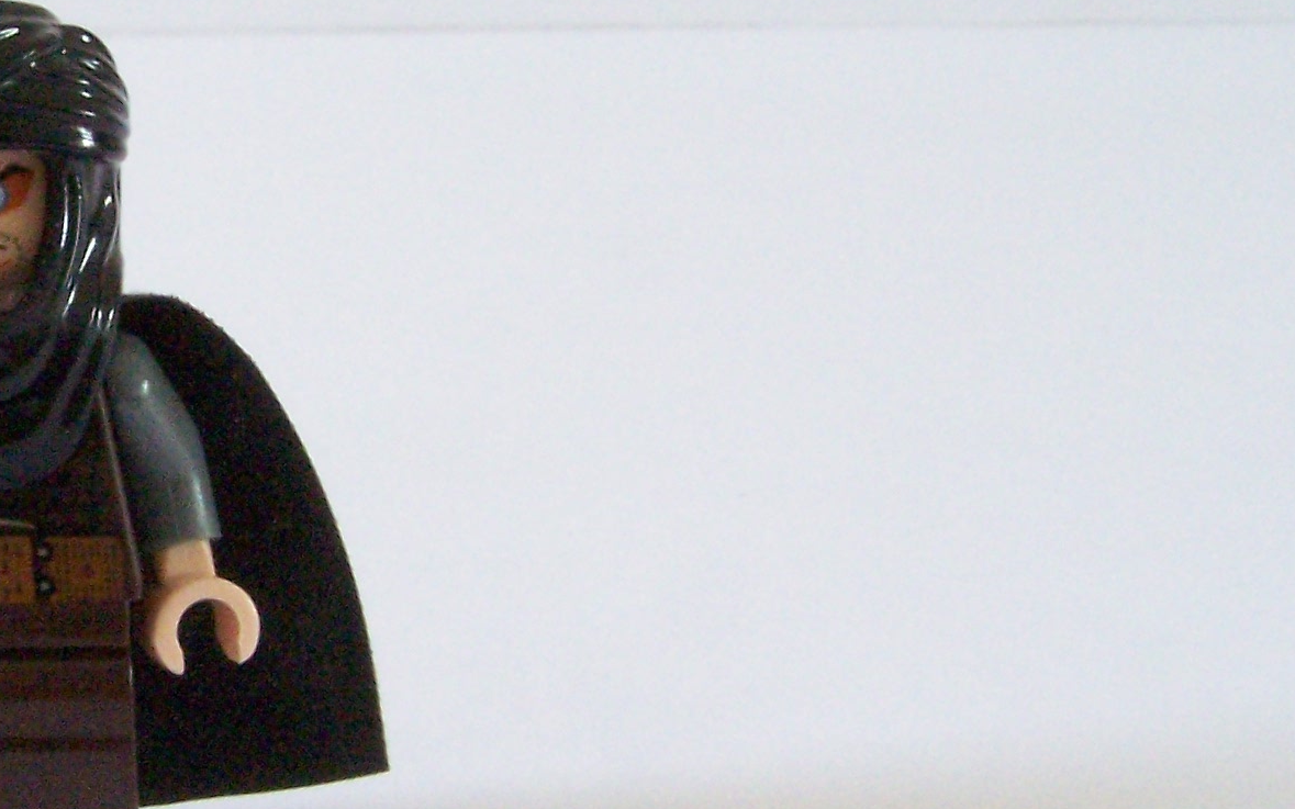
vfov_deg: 14.8
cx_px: 31
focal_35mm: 88
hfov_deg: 22.7
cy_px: 337
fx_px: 3106
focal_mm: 6.3
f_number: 8
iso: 400
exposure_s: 1/6
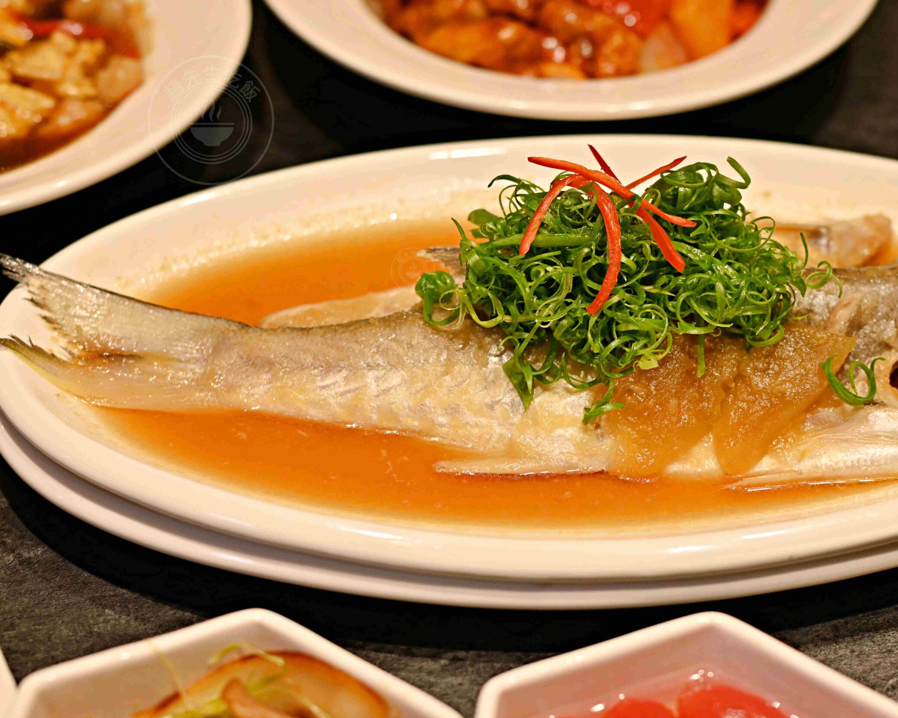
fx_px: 2312
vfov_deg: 17.7
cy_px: 354
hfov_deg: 22.0
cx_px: 527
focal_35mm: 87
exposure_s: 1/200
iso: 100
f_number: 2.8
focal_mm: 50
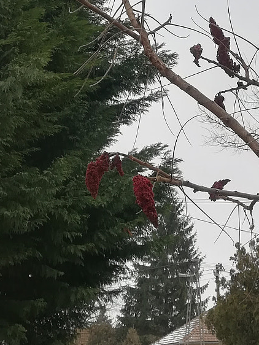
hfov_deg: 19.5
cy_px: 79
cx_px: 244
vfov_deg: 25.9
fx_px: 738
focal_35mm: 74
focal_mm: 3.83
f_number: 2.2
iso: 50
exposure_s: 1/324
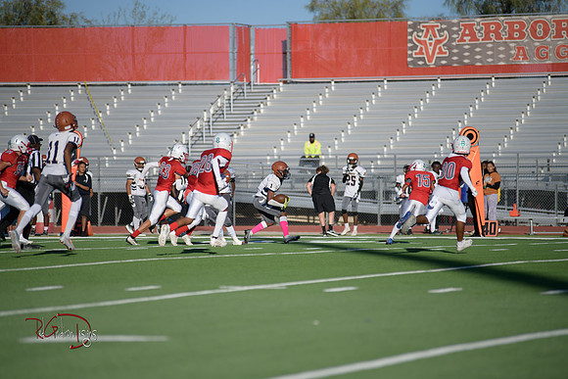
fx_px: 3156
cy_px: 190
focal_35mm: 200
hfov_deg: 10.3
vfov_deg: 6.9
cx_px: 284
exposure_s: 1/5000
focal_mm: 200
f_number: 2.8
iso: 160
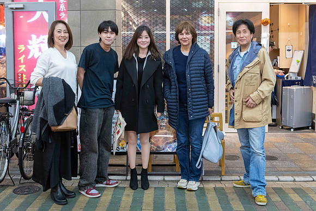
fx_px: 362
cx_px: 163
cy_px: 77
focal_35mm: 41
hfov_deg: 47.1
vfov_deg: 32.3
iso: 1400
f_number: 4.5
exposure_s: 1/60
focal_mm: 32
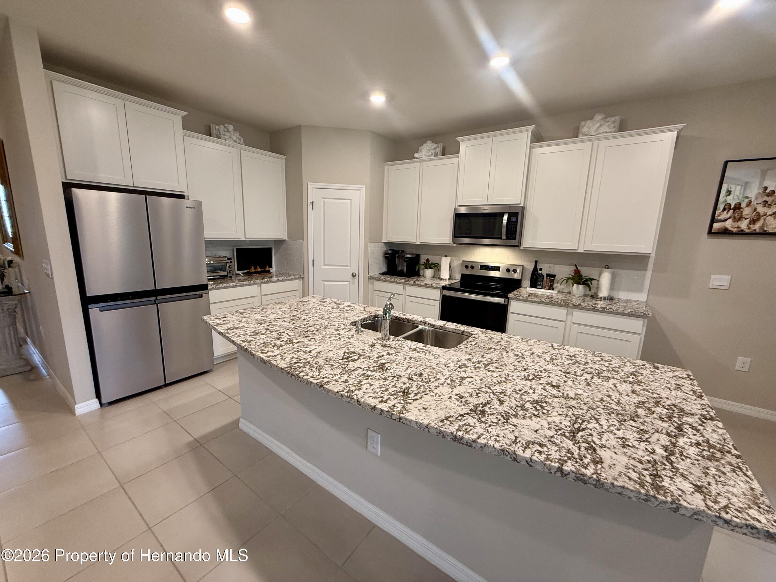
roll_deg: -1.9
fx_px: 314
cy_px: 291
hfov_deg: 102.1
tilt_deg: -10.5
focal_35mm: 14
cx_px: 388
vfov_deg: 85.7
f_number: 2.2
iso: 200
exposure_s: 1/60
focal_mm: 2.22
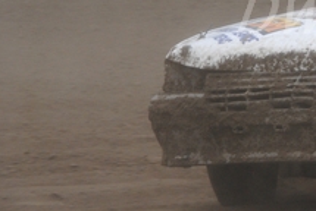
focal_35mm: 492
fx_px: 4325
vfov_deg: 2.8
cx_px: 434
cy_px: 15
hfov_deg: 4.2
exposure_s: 1/500
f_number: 5.3
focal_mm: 110
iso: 360
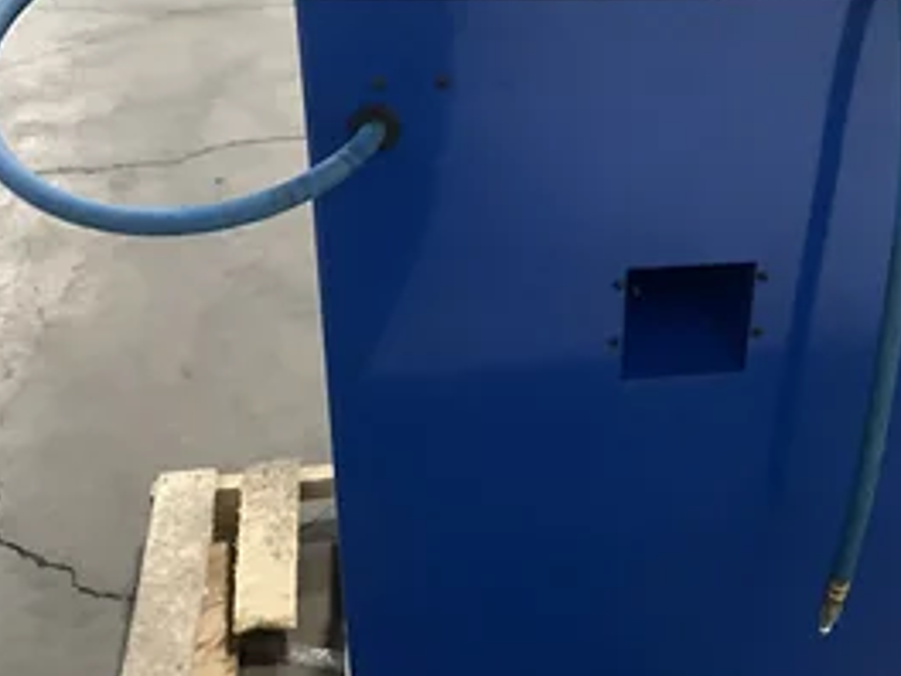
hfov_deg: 42.2
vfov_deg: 32.6
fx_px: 1145
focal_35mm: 44
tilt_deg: -27.7
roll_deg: -4.5
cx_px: 618
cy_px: 225
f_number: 1.8
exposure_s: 1/30
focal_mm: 3
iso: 500
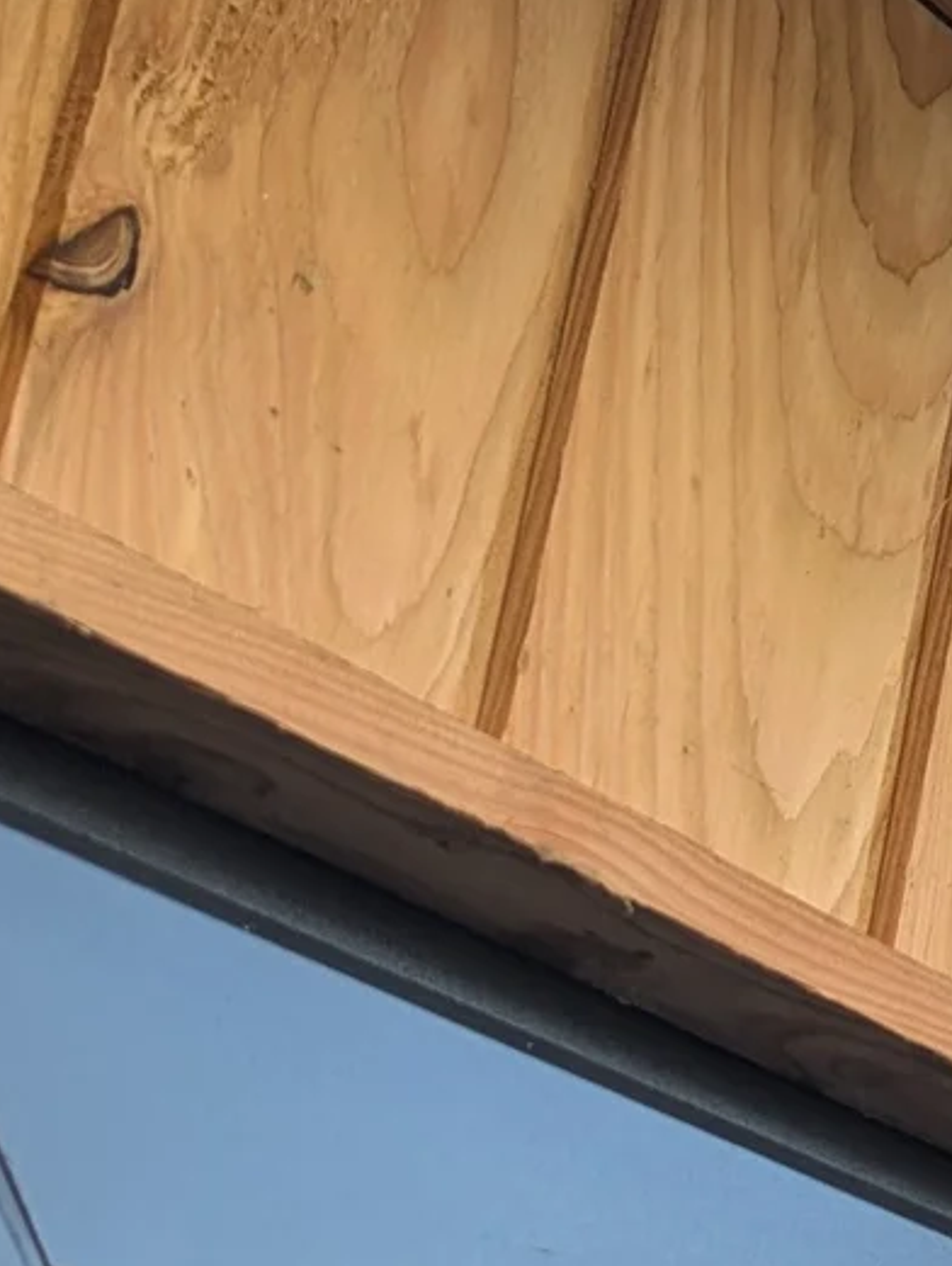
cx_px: 1982
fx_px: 4318
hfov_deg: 11.2
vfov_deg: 16.7
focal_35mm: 118
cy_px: 501
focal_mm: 6.81
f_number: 1.85
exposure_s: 1/172
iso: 30
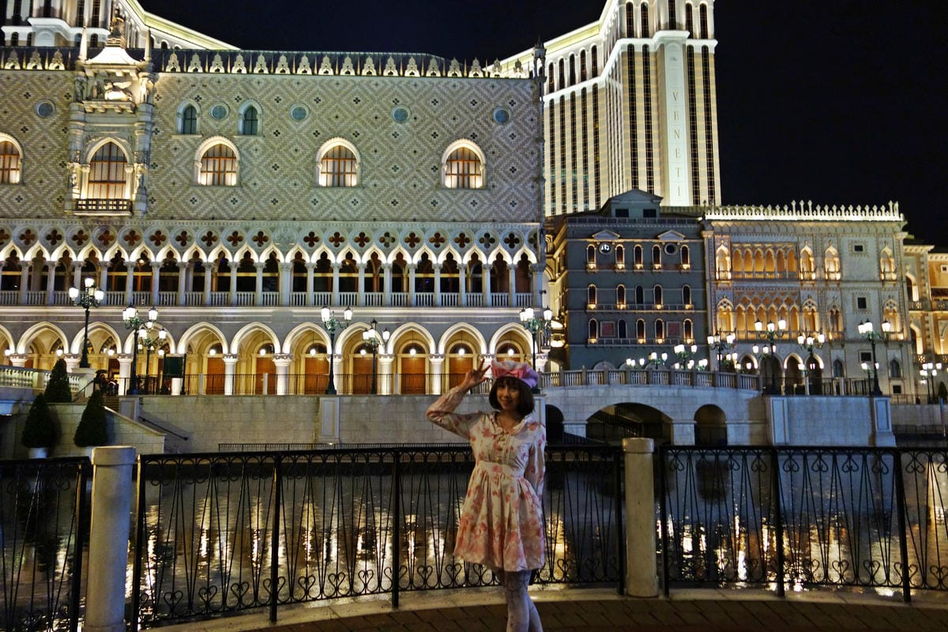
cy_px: 316
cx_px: 474
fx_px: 737
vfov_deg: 46.4
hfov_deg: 65.5
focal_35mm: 28
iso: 320
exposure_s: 1/30
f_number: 1.8
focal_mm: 10.4
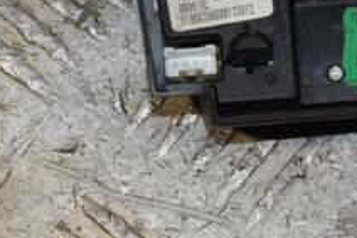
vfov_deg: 4.6
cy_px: 7
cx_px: 306
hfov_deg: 6.9
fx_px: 2943
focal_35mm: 297
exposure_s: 1/200
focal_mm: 70
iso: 800
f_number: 9
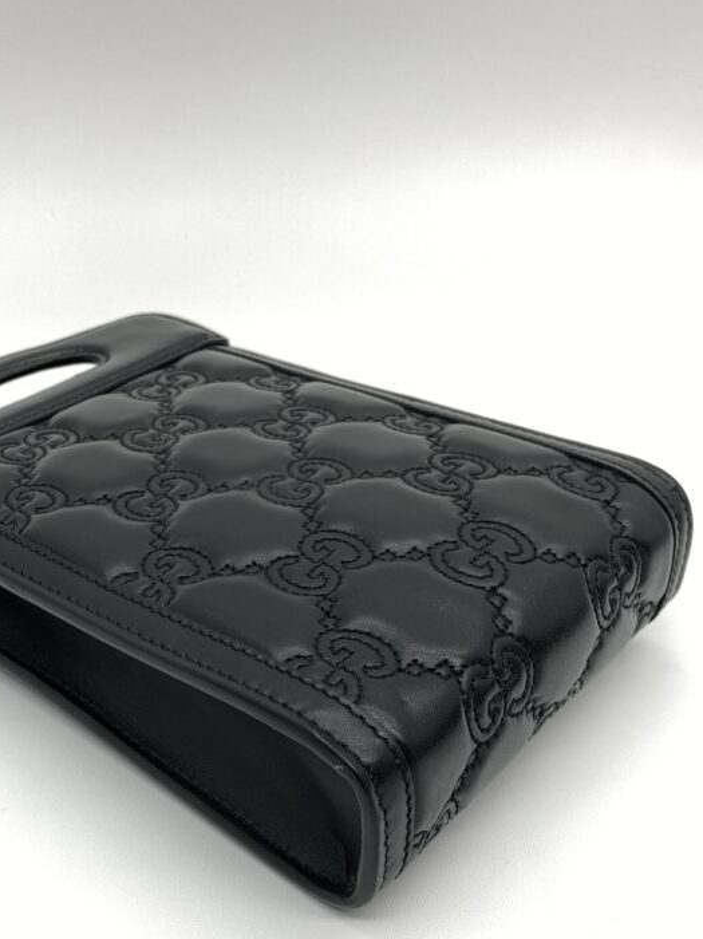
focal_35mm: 38
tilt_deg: -32.3
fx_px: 1030
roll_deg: -1.7
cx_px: 245
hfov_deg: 37.4
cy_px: 618
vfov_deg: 48.3
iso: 50
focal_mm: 4.25
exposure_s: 1/100
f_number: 1.8
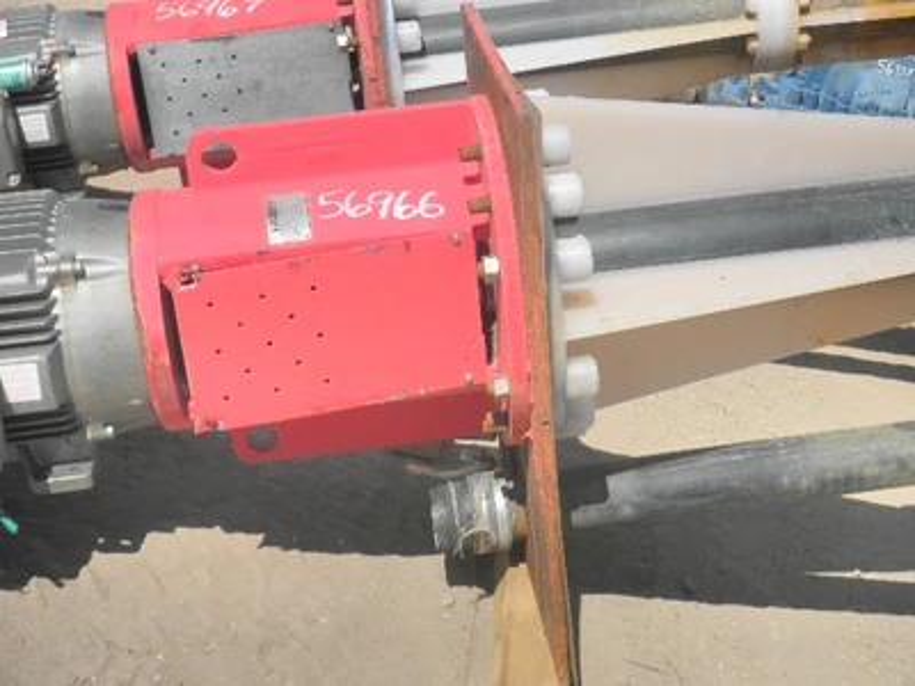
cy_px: 343
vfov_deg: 24.8
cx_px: 458
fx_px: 1560
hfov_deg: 32.7
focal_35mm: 59
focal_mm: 10.5
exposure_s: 1/100
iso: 64
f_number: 10.7
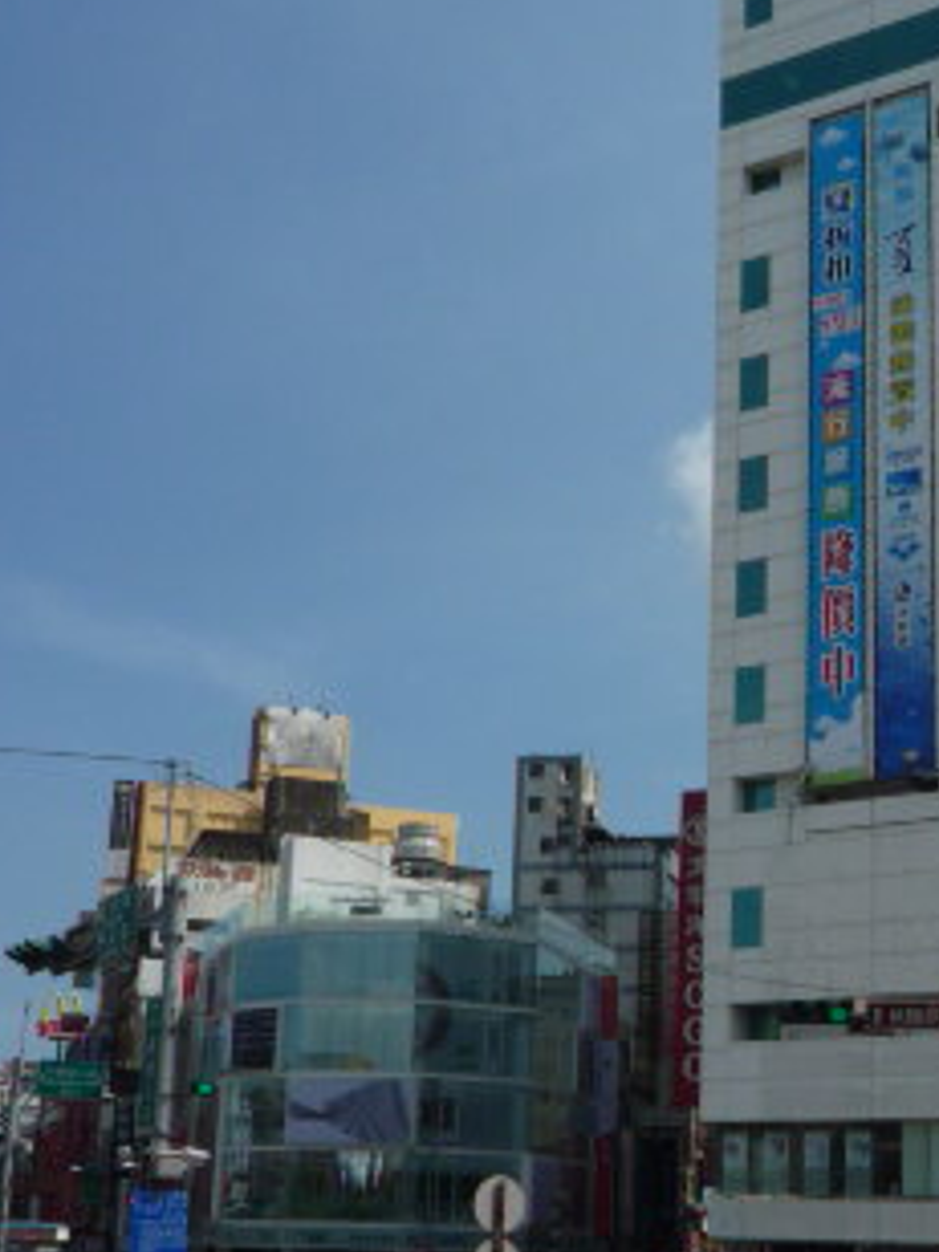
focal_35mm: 52
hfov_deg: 27.6
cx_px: 707
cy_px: 780
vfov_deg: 36.6
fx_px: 1881
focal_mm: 4.4
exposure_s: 1/800
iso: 100
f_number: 5
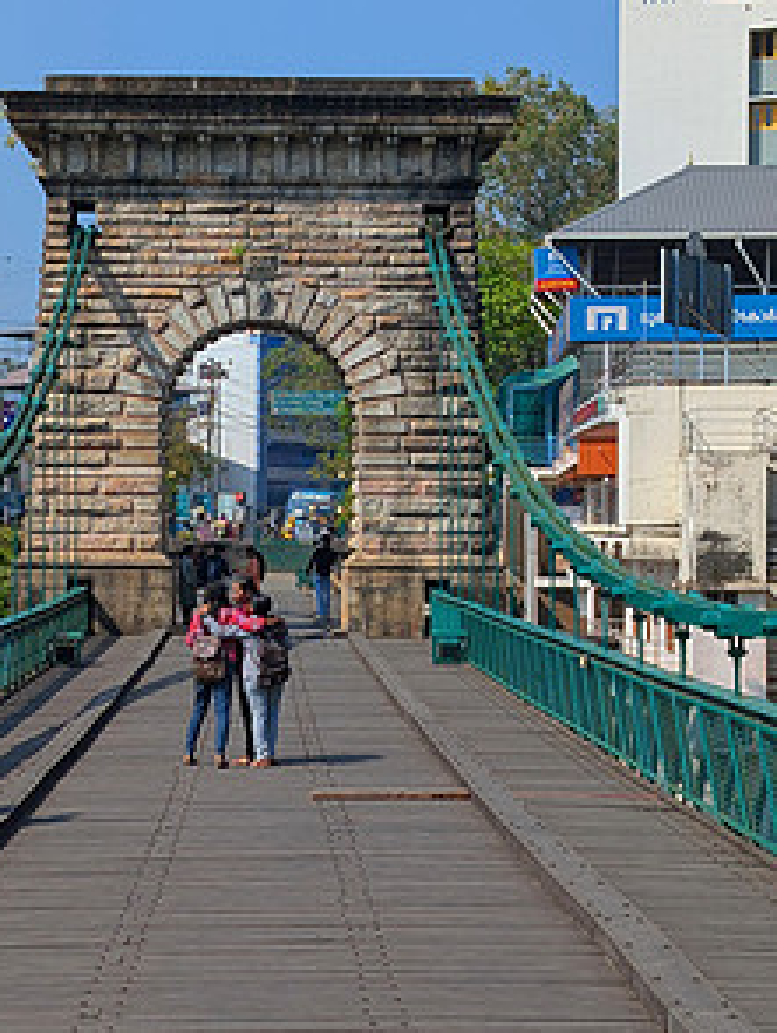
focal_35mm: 75
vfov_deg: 26.0
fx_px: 2241
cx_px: 294
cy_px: 506
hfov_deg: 19.6
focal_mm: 6.9
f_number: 1.68
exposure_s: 1/1359
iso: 21
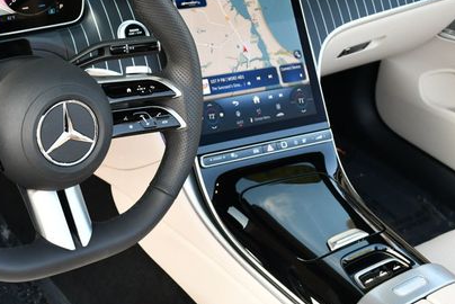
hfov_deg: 34.1
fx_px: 721
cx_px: 99
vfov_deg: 23.7
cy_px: 111
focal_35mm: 57
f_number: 4
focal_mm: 18
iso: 400
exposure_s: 1/250
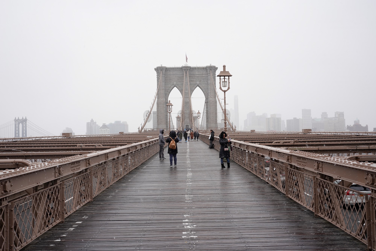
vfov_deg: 33.4
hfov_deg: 48.5
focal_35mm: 40
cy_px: 126
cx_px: 188
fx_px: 418
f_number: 11
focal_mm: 40
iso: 320
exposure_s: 1/125
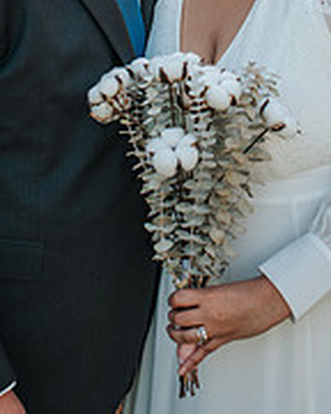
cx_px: 246
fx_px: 1004
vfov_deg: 21.9
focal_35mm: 82
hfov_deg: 18.6
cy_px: -58
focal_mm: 35
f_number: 3.5
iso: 640
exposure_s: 1/1250
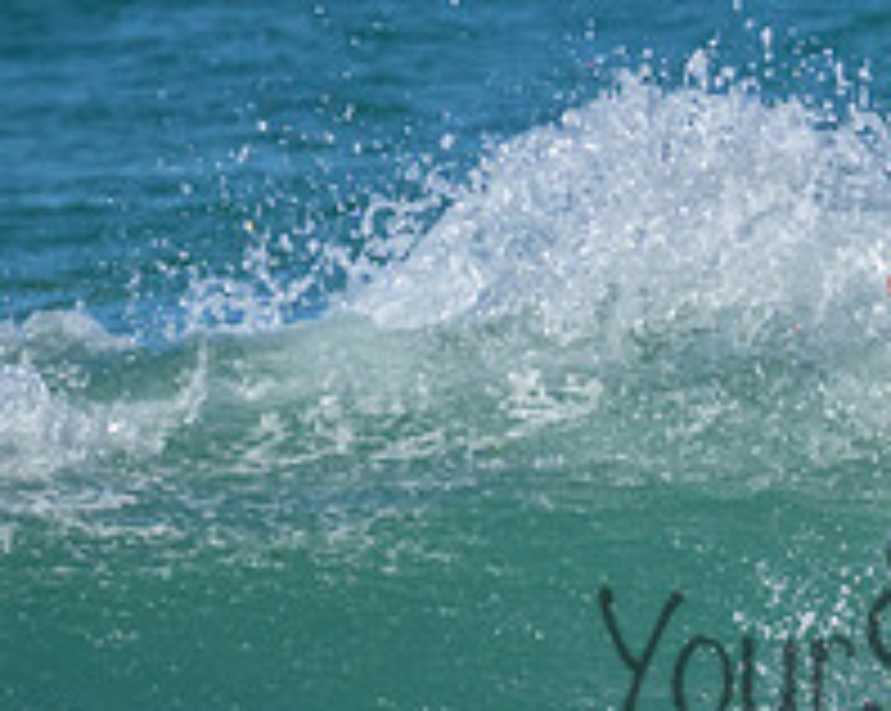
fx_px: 57984
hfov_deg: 0.9
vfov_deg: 0.7
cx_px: 1062
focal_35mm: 2201
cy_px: 619
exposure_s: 1/2000
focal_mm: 800
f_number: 11
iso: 3200
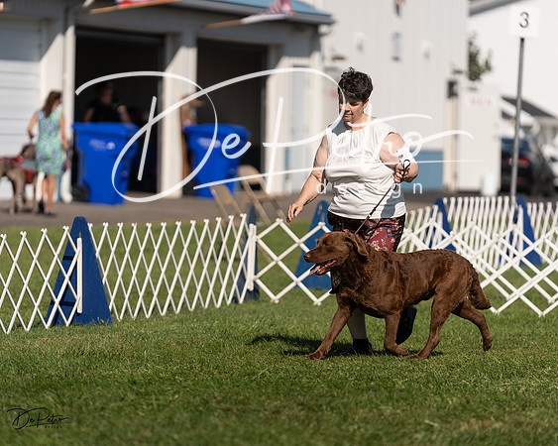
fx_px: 3718
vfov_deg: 6.9
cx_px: 279
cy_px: 223
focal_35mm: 225
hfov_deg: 8.6
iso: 100
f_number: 3.2
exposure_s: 1/2500
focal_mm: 200
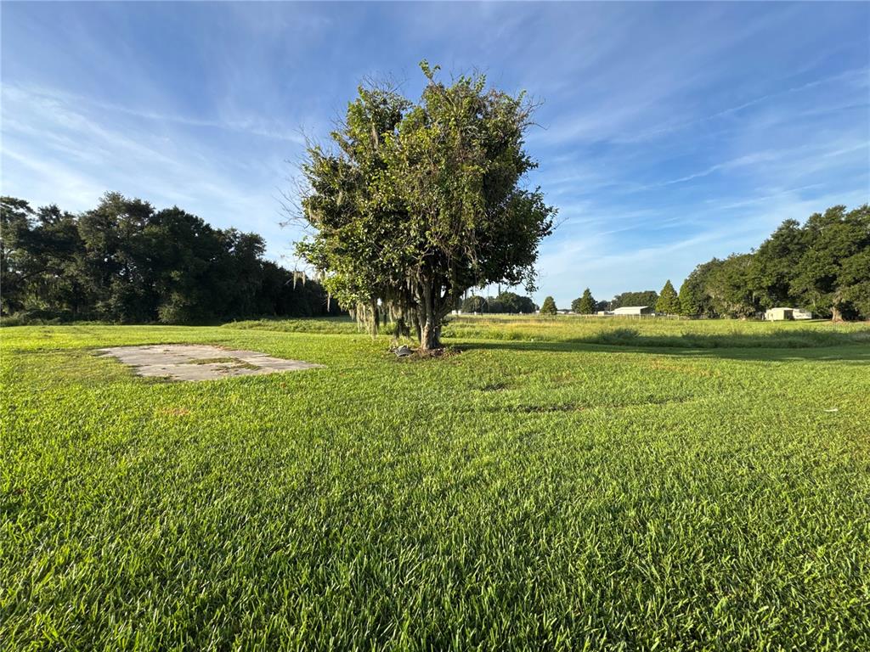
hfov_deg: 102.1
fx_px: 352
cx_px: 435
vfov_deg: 85.7
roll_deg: +0.4
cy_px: 326
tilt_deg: -1.9
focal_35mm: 14
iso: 40
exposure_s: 1/664
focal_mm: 2.22
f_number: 2.2
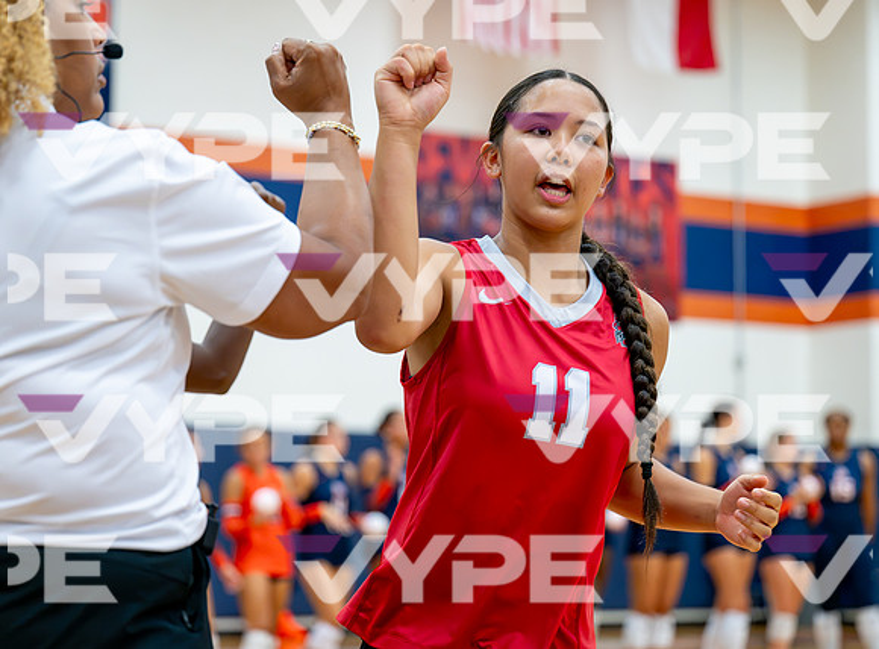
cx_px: 440
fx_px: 2129
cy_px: 324
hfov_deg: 23.3
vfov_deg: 17.3
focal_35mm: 84
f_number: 2.8
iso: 3200
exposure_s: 1/800
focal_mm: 70
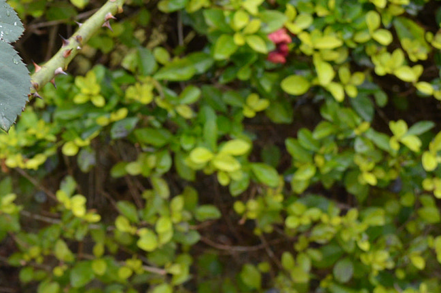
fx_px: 1313
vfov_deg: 12.8
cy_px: 117
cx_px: -27
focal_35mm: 107
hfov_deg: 18.4
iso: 400
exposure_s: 1/60
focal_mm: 29
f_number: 6.3
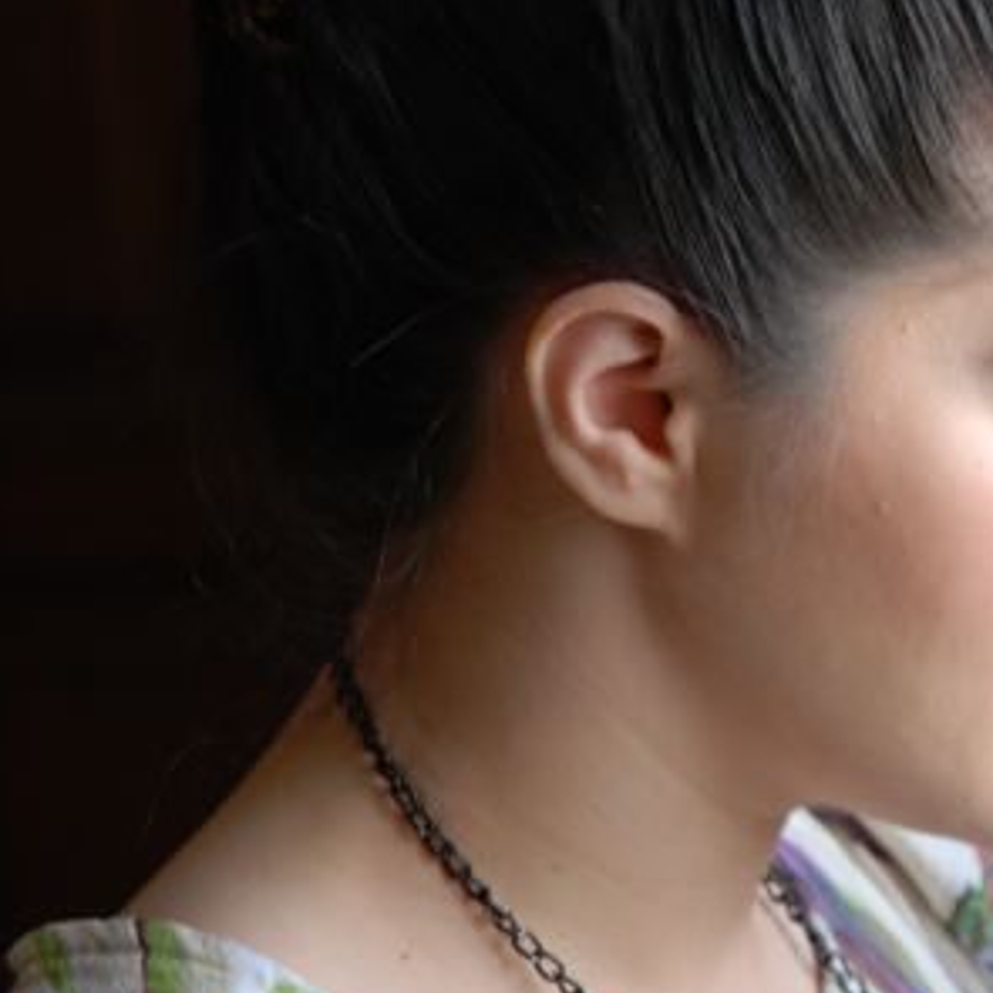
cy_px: 306
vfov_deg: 9.0
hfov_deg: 9.0
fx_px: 6296
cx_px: 1010
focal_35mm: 194
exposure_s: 1/25
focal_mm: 70
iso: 200
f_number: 4.5
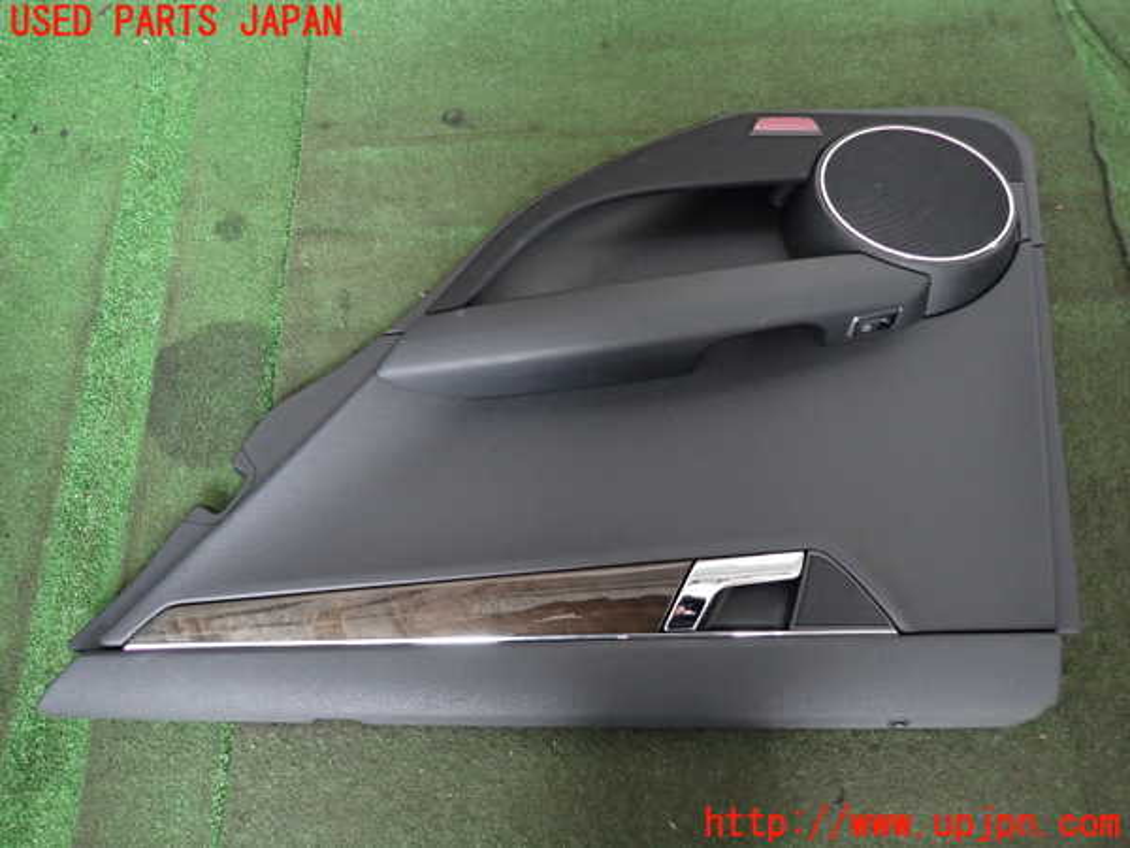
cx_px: 565
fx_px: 816
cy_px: 424
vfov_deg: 54.9
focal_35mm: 25
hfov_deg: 69.4
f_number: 2
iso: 500
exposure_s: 1/30
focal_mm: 4.5
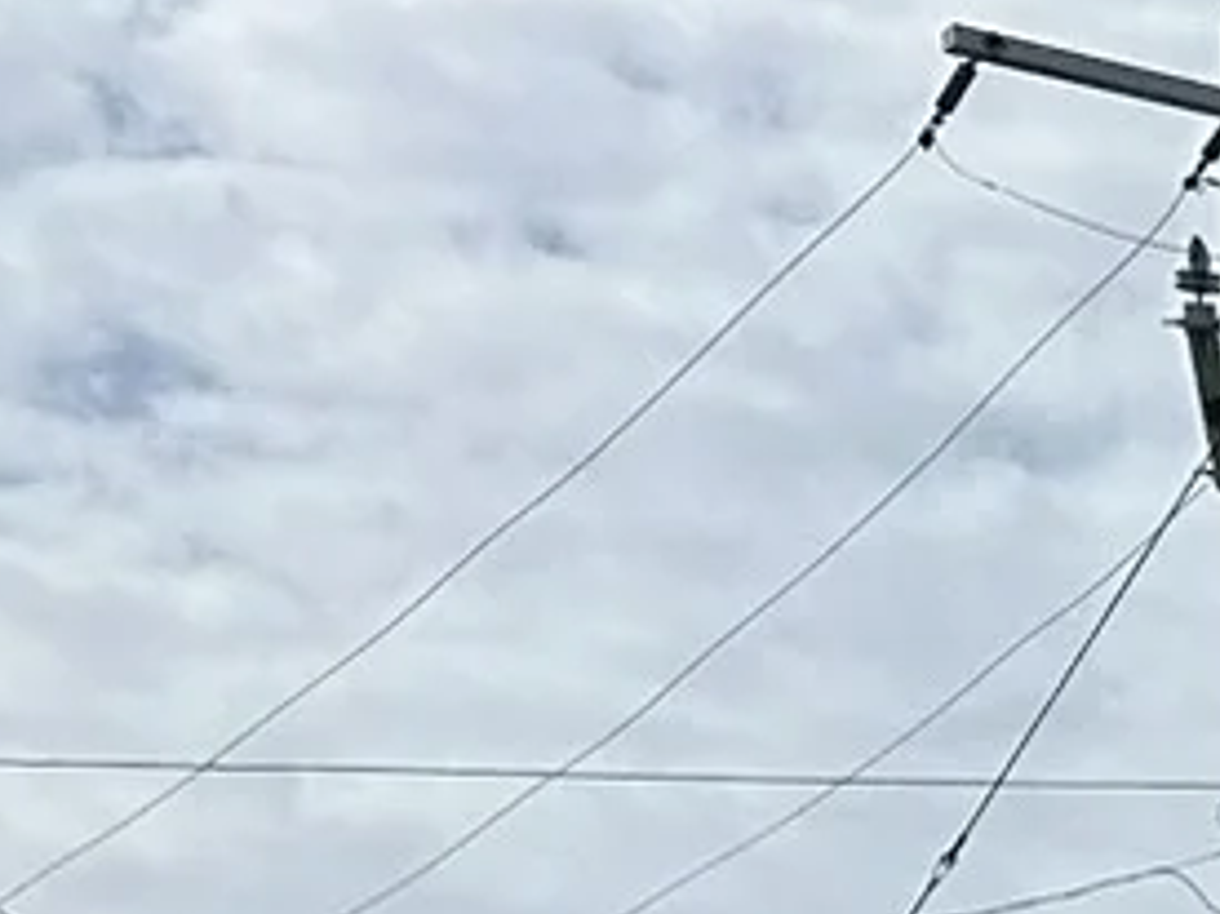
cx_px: 3904
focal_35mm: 179
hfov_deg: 8.7
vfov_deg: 7.6
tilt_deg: -1.0
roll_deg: -0.3
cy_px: 2303
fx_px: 6306
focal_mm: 6.86
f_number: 1.78
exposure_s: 1/12048
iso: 80
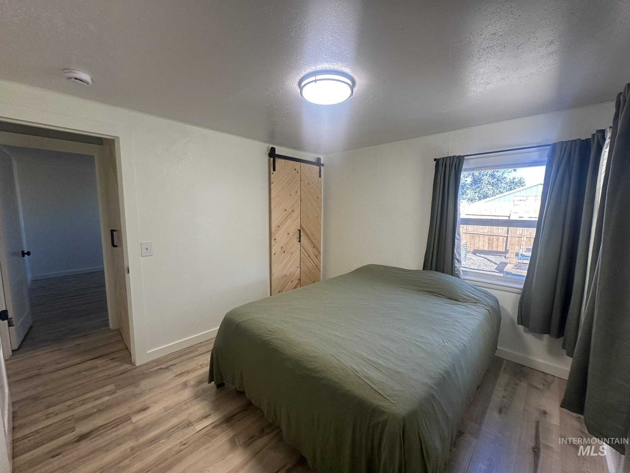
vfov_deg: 85.7
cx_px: 315
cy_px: 236
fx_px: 255
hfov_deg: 102.1
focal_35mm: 14
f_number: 2.2
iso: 200
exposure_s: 1/120
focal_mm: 2.22
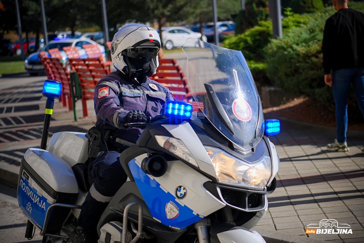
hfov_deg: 28.8
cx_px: 182
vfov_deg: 19.4
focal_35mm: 70
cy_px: 122
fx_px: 708
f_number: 2.8
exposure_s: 1/8000
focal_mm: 70
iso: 320
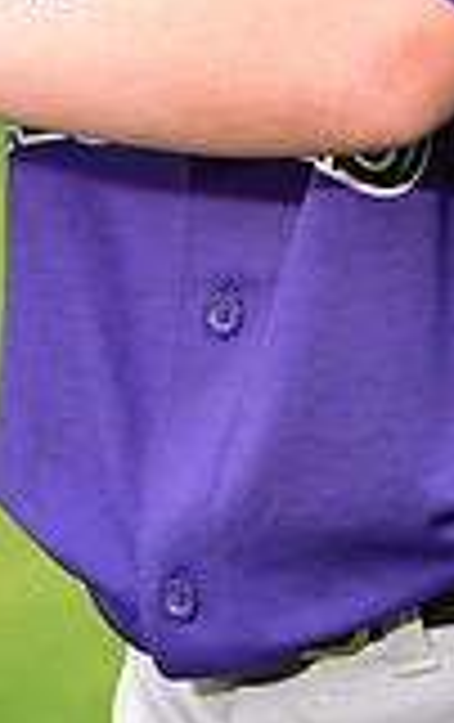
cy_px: -364
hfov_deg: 2.0
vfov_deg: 3.3
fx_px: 12695
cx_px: 357
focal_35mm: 643
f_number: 5.6
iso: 400
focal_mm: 175
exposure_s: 1/250
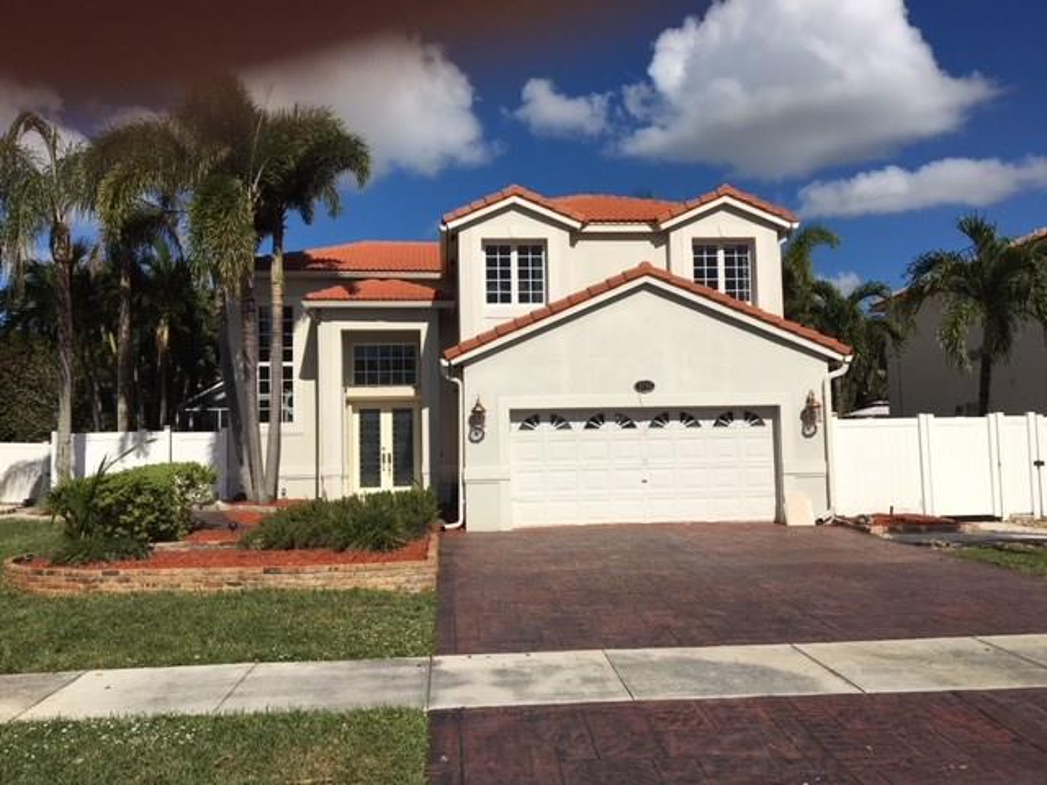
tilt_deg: +5.2
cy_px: 392
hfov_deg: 61.7
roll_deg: +0.3
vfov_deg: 48.2
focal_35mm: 29
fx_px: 877
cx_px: 524
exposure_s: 1/5495
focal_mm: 4.15
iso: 25
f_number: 2.2
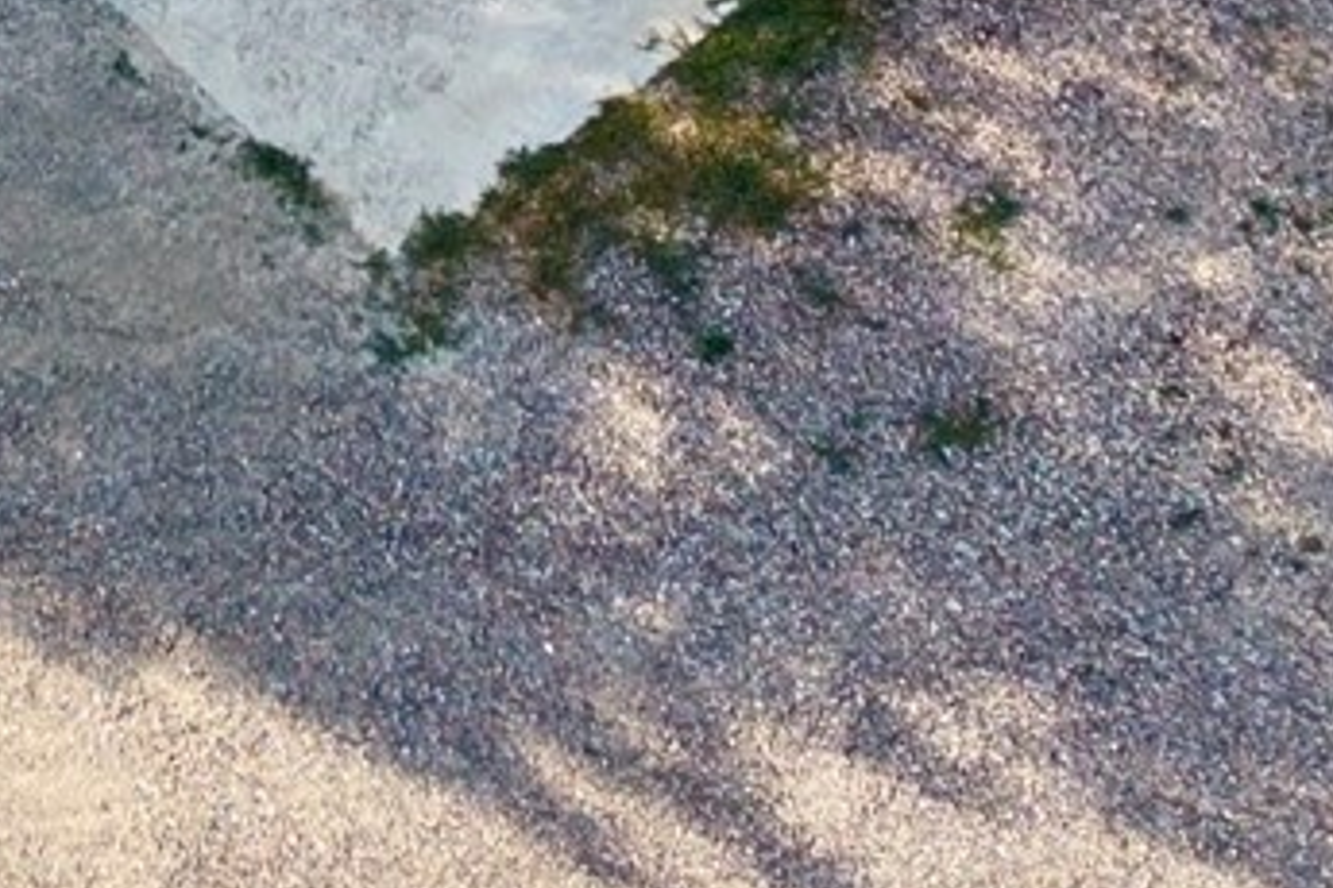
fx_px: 5480
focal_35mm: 148
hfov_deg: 13.6
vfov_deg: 8.1
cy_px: -1625
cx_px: -174
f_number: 1.8
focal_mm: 8.67
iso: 200
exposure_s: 1/3200
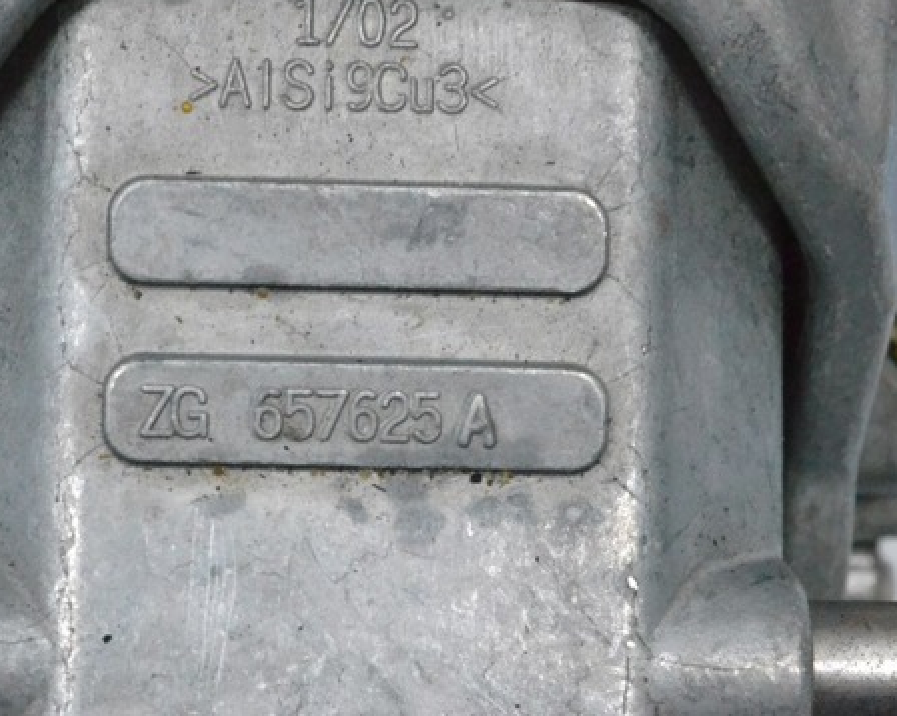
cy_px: 342
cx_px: 344
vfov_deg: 13.9
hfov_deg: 17.3
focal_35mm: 111
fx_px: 2937
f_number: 11
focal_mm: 55
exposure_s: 1/160
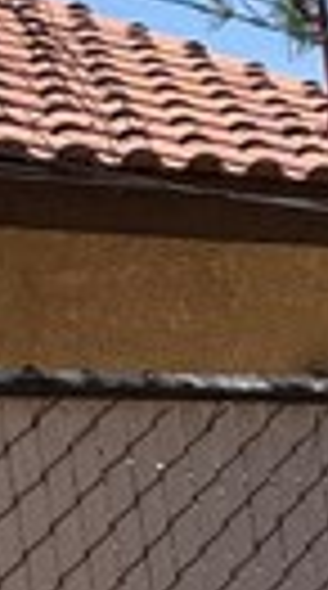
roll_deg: +2.6
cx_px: 1627
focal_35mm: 205
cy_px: 1243
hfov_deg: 4.9
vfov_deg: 9.7
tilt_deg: -13.2
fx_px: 3192
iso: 80
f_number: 1.78
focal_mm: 6.76
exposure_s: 1/4310
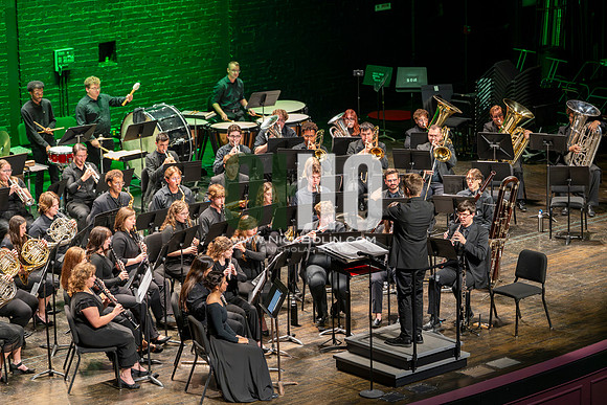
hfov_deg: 17.1
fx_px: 2024
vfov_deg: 11.4
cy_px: 202
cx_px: 304
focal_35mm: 120
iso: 6400
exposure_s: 1/640
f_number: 2.8
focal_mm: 120
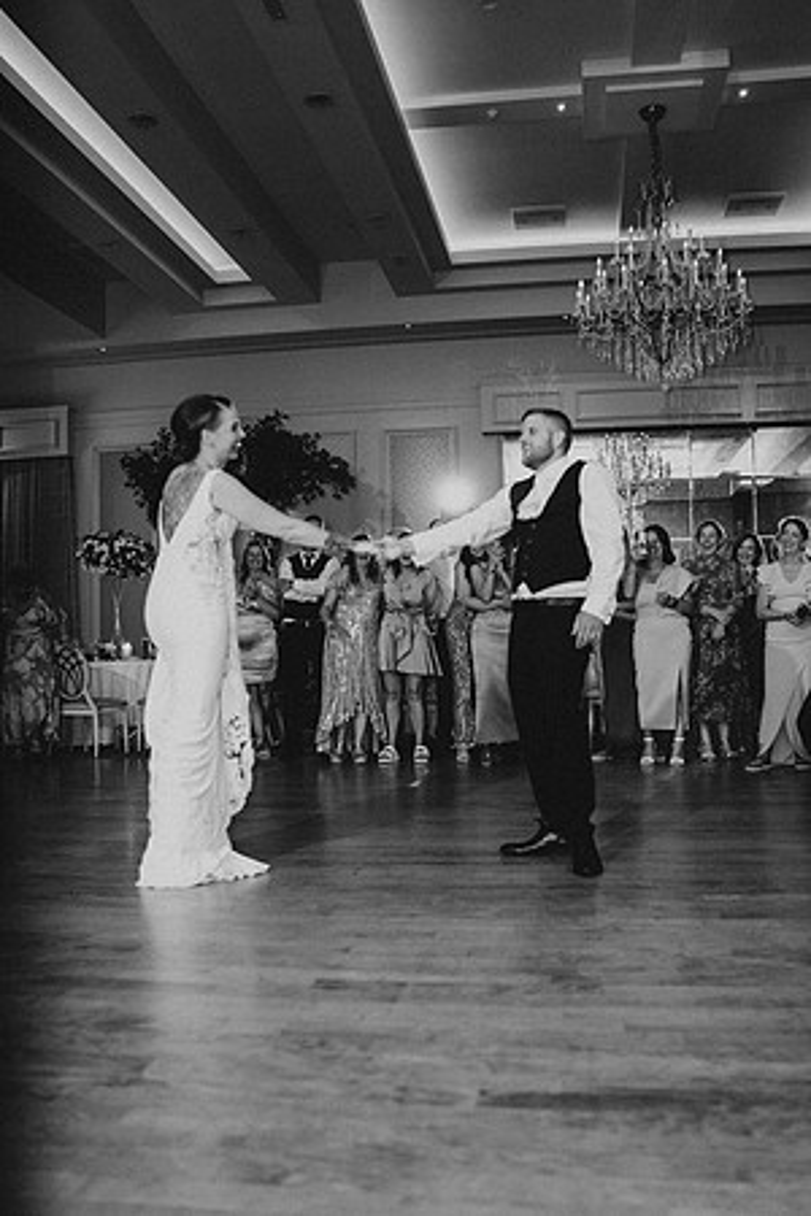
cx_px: 406
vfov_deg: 54.4
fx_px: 1183
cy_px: 608
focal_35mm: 35
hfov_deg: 37.9
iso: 1250
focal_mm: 35
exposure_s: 1/250
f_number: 2
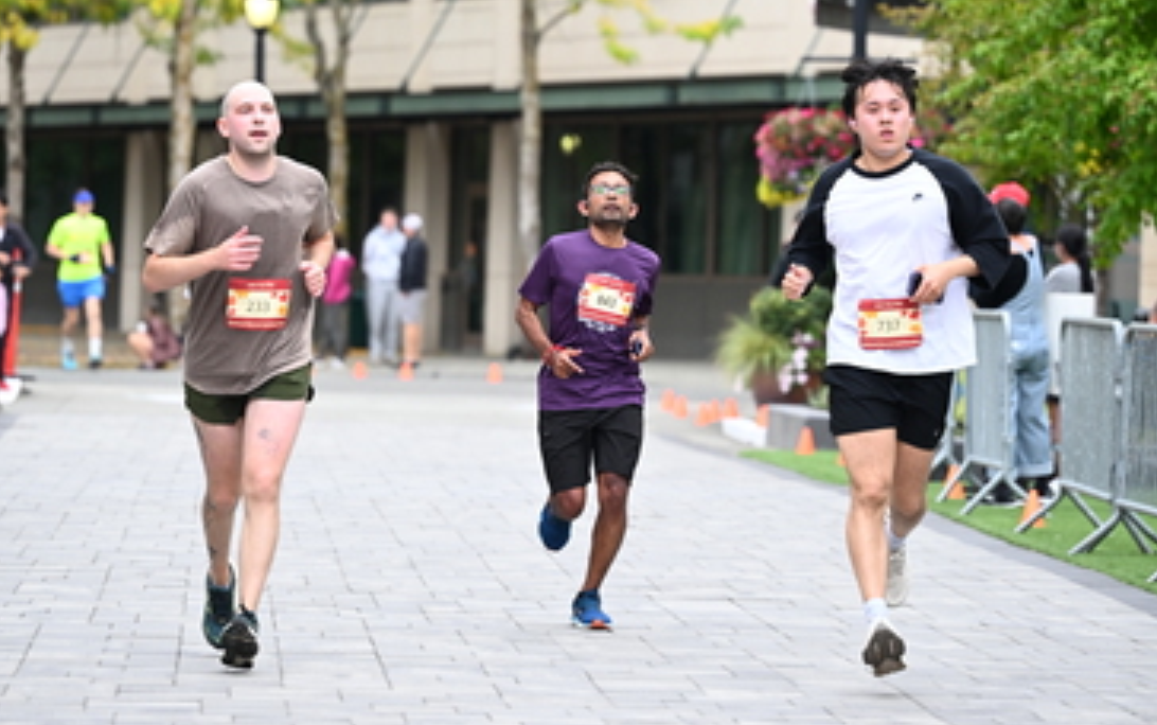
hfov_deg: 10.5
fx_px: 6310
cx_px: 577
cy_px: 210
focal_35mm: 200
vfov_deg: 6.6
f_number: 2.8
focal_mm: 130
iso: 640
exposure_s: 1/1600
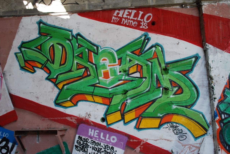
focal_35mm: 36
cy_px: 77
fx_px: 230
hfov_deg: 53.1
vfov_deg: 37.0
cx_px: 115
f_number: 4.5
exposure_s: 1/80
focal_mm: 24
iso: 200
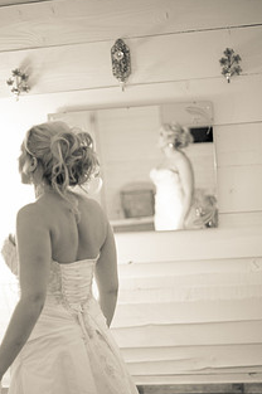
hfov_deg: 18.9
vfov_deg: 27.9
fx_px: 788
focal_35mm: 72
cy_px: 266
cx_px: 106
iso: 1000
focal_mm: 50
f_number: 1.4
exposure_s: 1/400
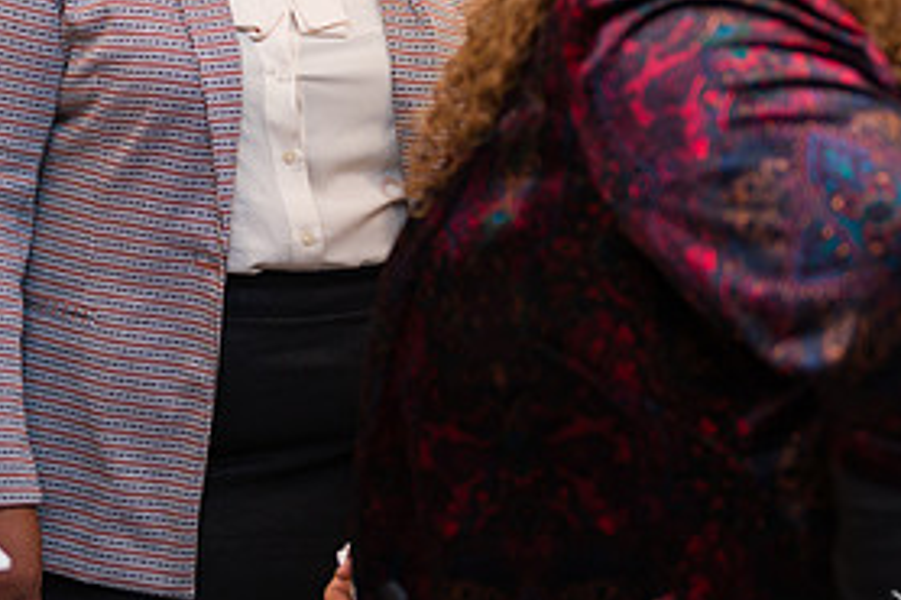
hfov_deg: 20.3
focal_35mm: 100
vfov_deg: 13.5
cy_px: 45
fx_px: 2501
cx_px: 263
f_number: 3.2
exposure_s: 1/160
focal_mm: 48
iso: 400
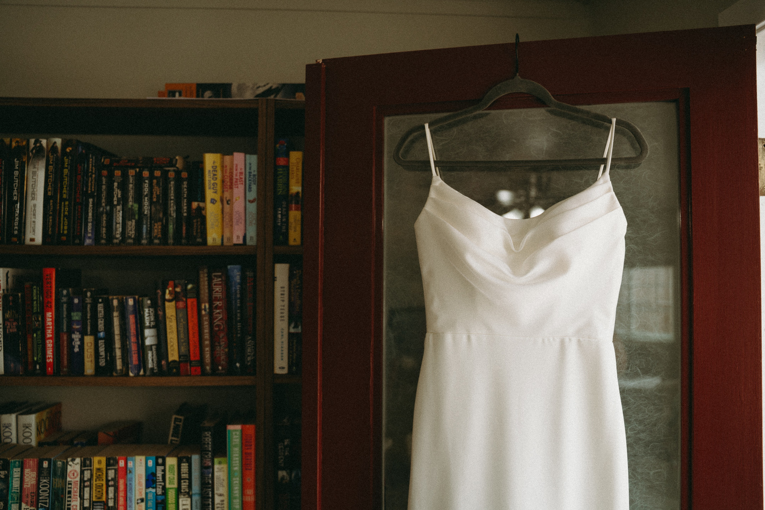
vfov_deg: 46.4
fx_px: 595
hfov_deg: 65.5
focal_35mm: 28
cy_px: 255
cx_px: 382
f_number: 2.8
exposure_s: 1/250
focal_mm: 28
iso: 320
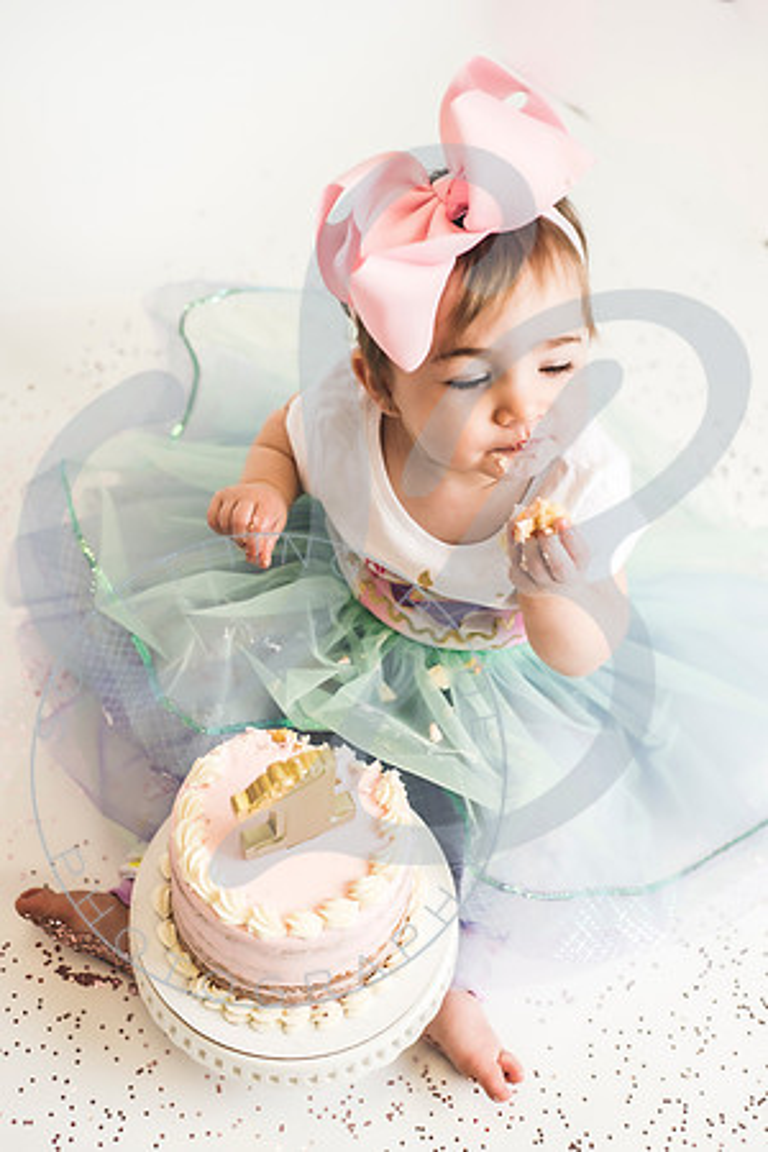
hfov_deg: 27.0
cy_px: 576
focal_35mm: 50
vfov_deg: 39.6
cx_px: 384
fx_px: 1600
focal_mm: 50
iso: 200
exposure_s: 1/160
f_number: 2.8
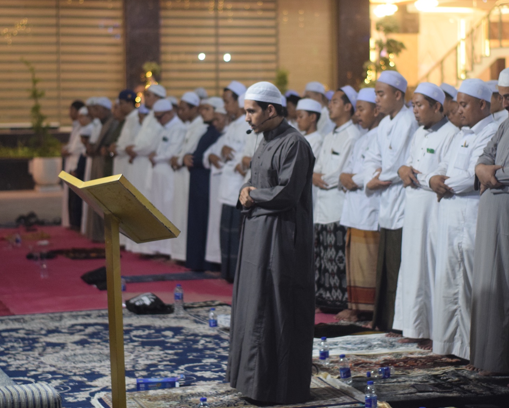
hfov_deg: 20.8
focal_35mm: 92
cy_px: 190
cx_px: 289
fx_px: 1386
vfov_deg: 16.7
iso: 1600
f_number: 2
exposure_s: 1/100
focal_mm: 50
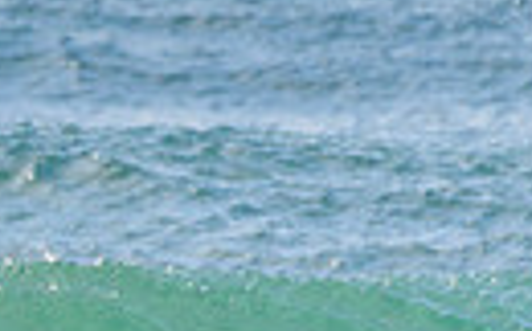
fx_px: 40460
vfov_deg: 0.5
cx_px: -377
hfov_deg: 0.8
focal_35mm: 2793
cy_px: 528
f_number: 5.6
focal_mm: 500
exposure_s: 1/2000
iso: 320
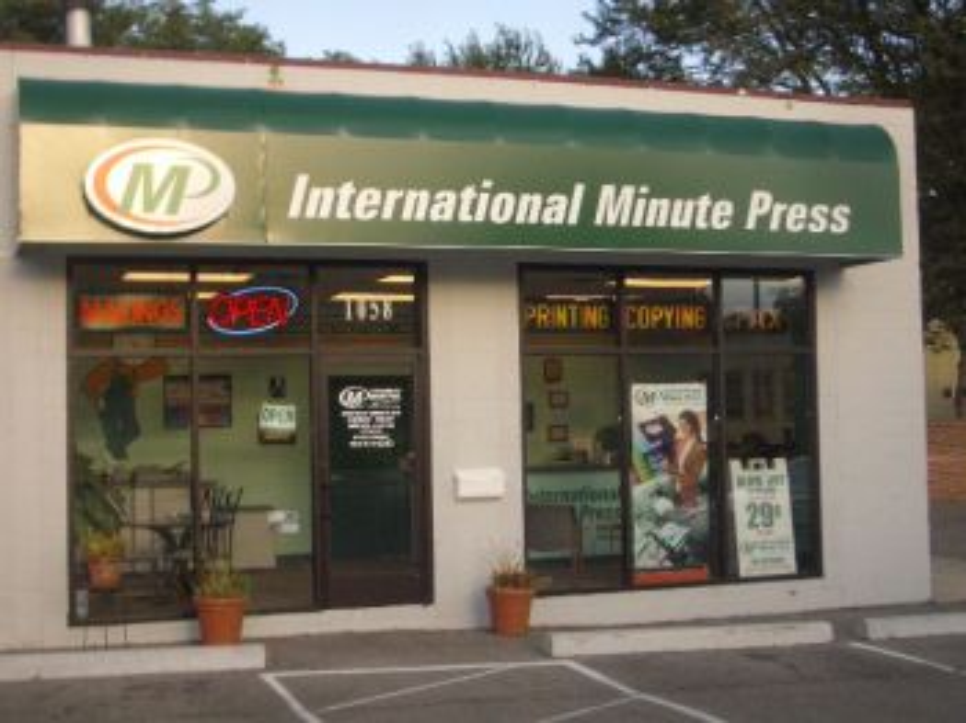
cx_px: 483
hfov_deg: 38.9
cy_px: 362
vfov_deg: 29.6
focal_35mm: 49
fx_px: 1366
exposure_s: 1/400
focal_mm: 8.2
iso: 100
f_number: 3.1
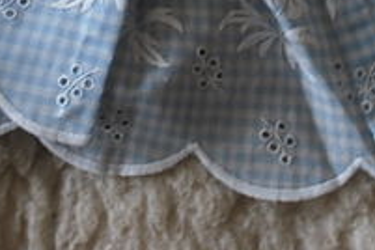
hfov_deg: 8.6
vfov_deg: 5.6
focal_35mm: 239
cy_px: -301
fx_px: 2489
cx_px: 170
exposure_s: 1/8
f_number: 5
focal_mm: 32
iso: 100
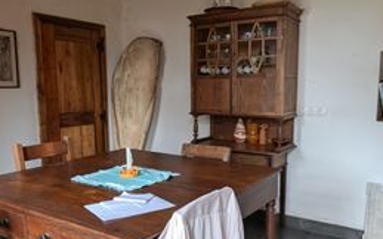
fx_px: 334
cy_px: 139
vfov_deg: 39.3
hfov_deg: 59.6
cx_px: 180
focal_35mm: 32
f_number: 2.2
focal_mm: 1.95
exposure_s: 1/35.7
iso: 101
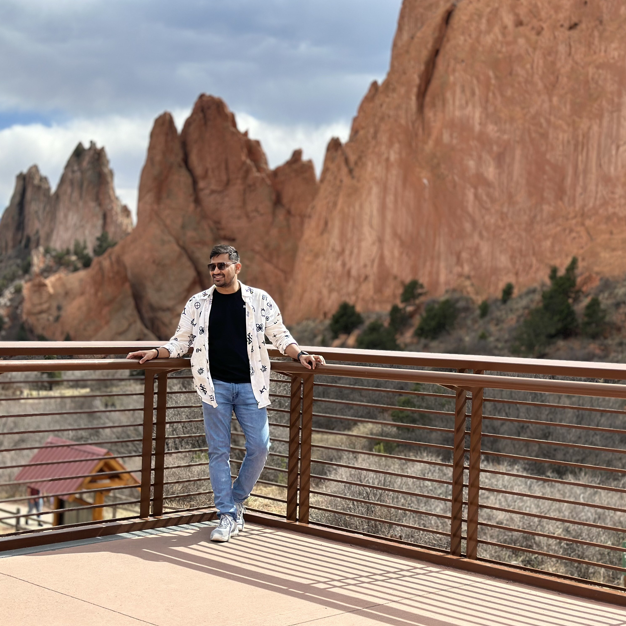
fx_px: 1166
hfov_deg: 29.9
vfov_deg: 30.0
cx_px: 242
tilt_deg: -1.5
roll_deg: -2.4
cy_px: 313
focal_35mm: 57
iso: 100
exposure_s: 1/3597
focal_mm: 6.86
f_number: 1.78
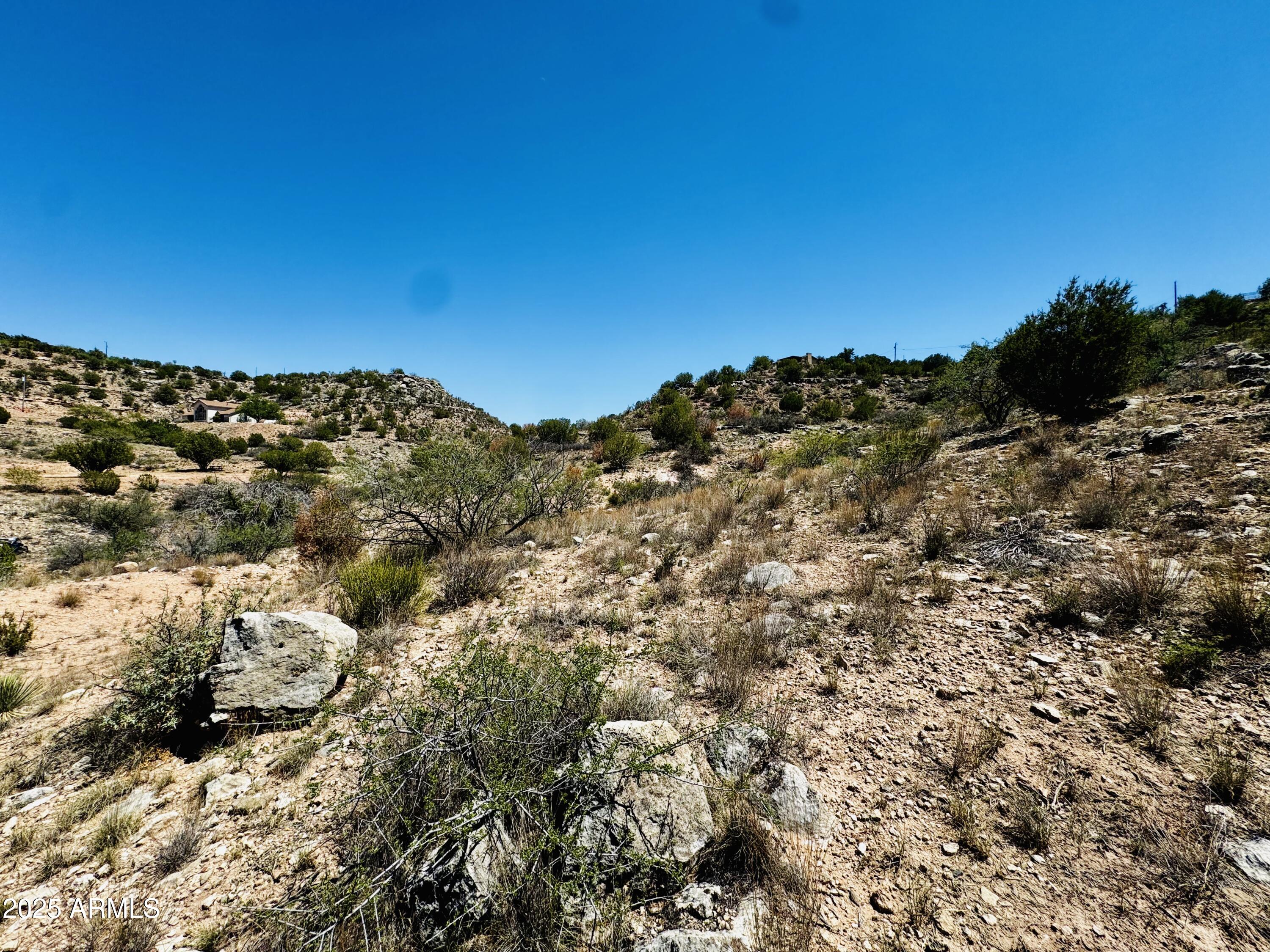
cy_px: 476
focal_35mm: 14
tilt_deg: +0.2
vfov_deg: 85.7
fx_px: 514
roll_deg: -0.3
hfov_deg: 102.1
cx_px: 635
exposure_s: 1/1832
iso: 40
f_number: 2.2
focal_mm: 2.22
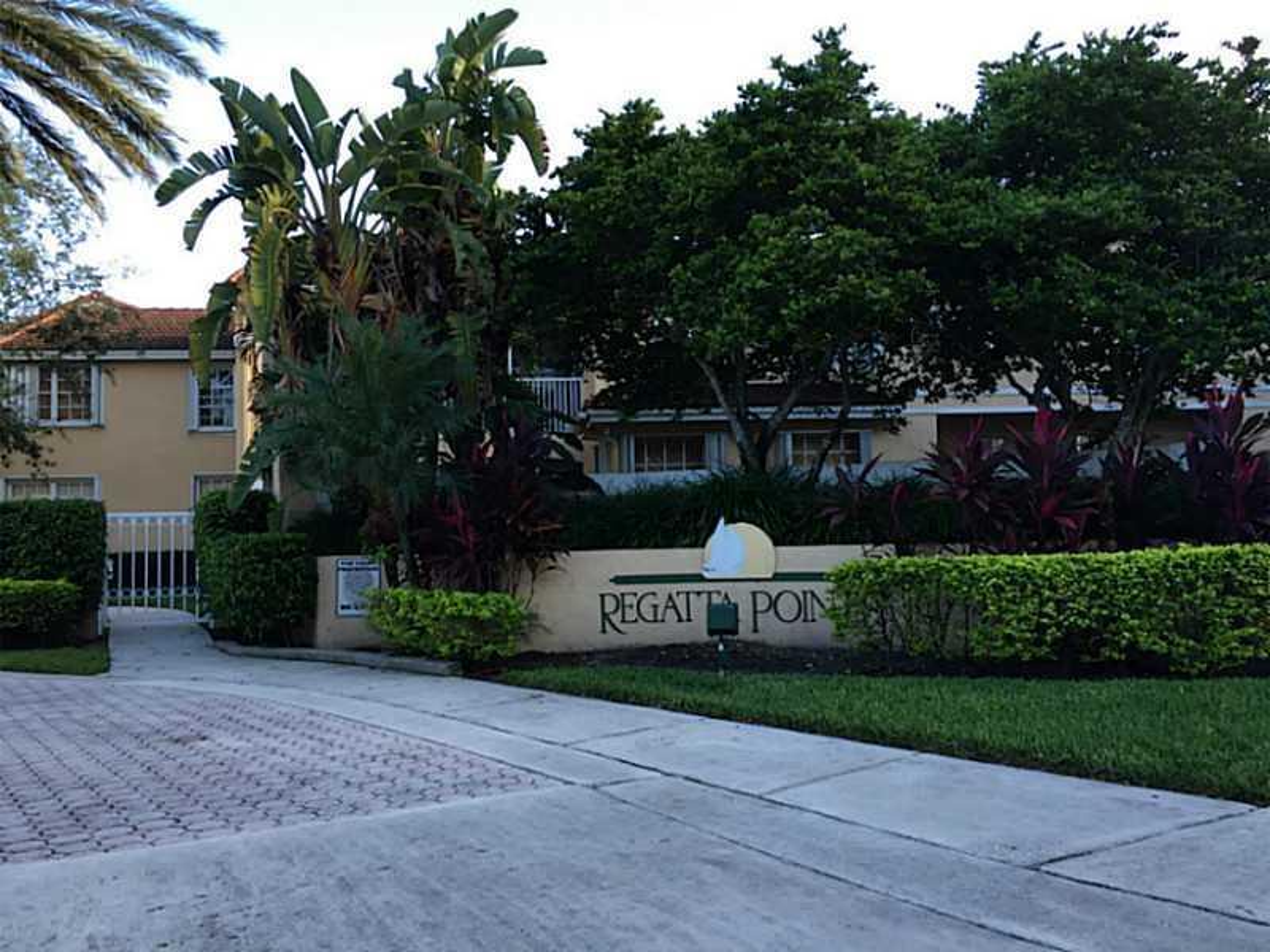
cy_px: 476
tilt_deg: +6.7
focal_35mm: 29
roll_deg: -0.2
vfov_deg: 48.2
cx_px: 635
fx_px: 1064
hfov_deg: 61.7
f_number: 2.2
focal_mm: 4.15
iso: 32
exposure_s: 1/168
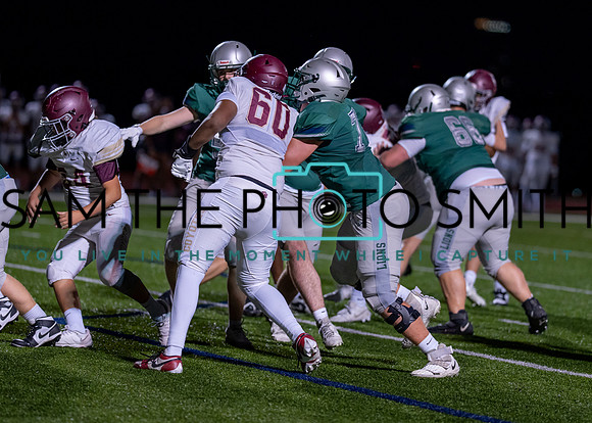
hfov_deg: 9.7
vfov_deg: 6.9
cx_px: 347
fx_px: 3485
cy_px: 163
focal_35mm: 207
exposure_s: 1/1250
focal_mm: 135
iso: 1600
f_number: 1.8
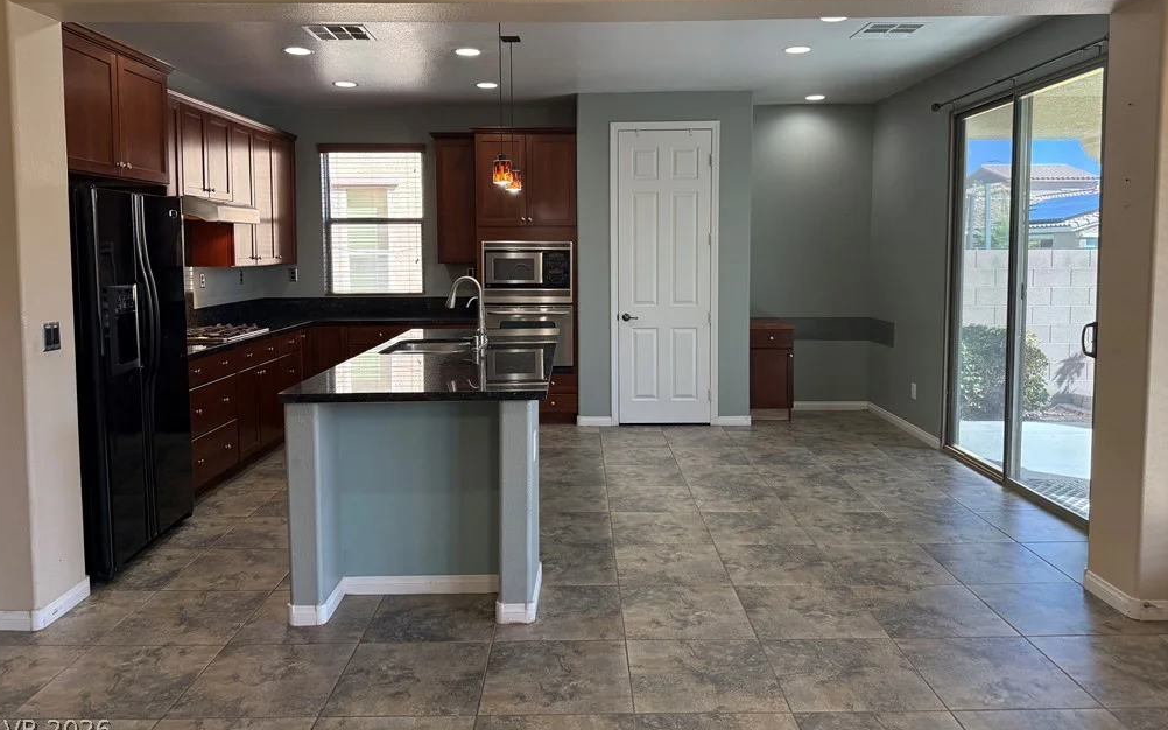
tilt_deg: -3.4
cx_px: 581
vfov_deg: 47.4
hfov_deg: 70.4
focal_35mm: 26
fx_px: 828
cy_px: 301
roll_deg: +0.0
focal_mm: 6.76
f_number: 1.78
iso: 200
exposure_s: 1/183
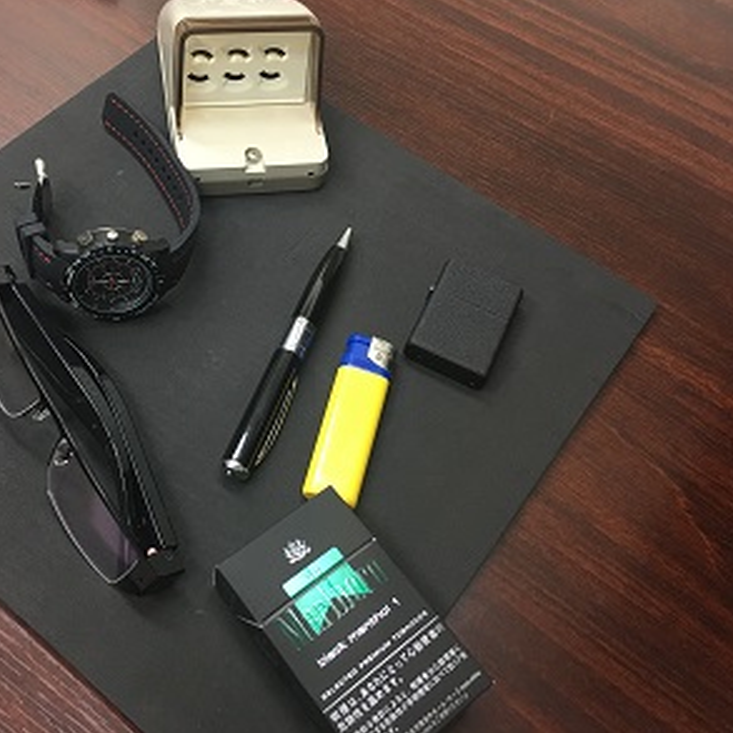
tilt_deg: -59.1
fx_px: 838
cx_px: 245
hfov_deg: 46.5
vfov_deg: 47.2
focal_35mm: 35
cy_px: 363
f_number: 2.2
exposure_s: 1/17
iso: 50
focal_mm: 4.15
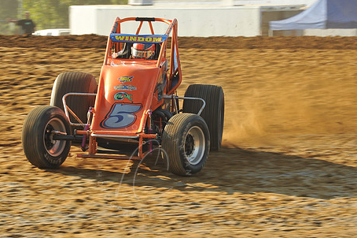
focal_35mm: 217
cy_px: 99
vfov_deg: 6.3
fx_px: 2150
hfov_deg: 9.5
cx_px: 143
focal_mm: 170
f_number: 9
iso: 400
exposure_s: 1/320
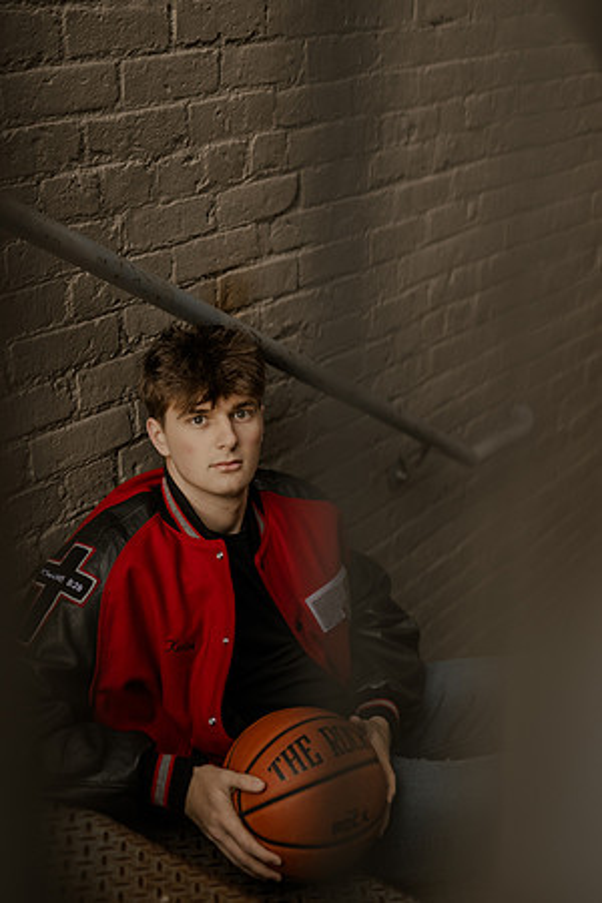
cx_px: 301
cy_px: 452
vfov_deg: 39.6
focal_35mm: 50
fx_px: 1254
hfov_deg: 27.0
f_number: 1.8
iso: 800
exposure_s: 1/400
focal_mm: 50
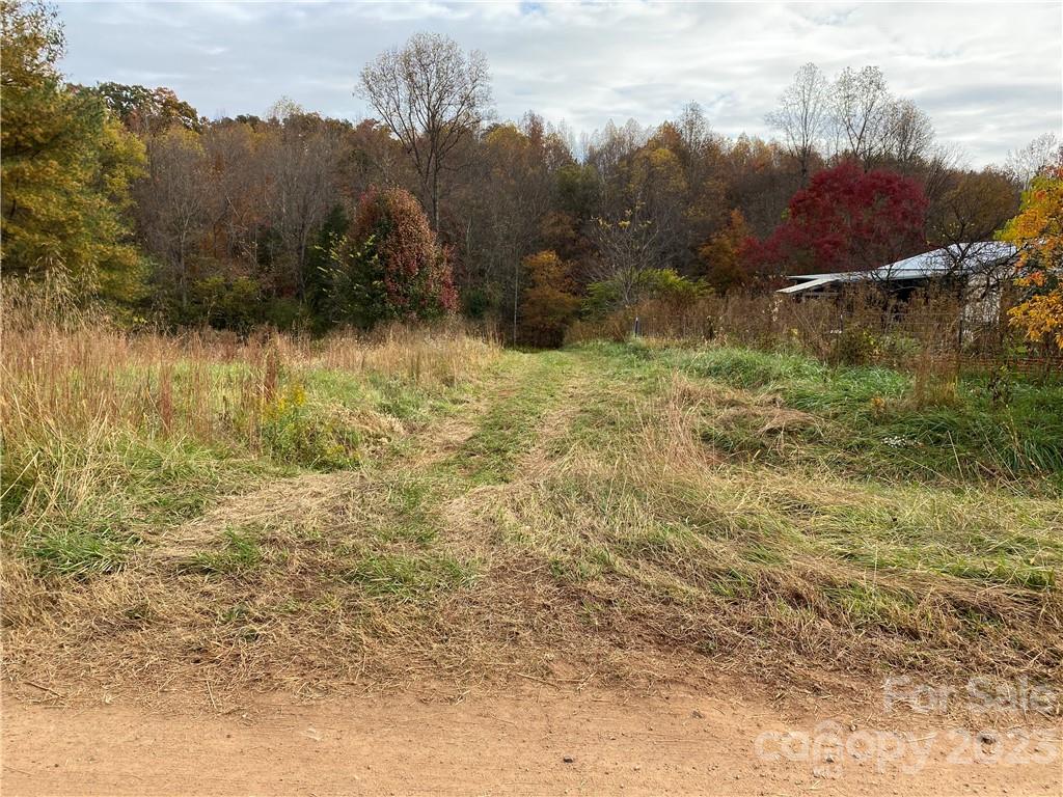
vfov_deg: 53.1
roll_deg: -0.4
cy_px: 398
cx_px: 532
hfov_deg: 67.3
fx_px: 798
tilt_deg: -10.2
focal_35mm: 26
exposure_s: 1/858
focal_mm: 4.25
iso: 32
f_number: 1.8
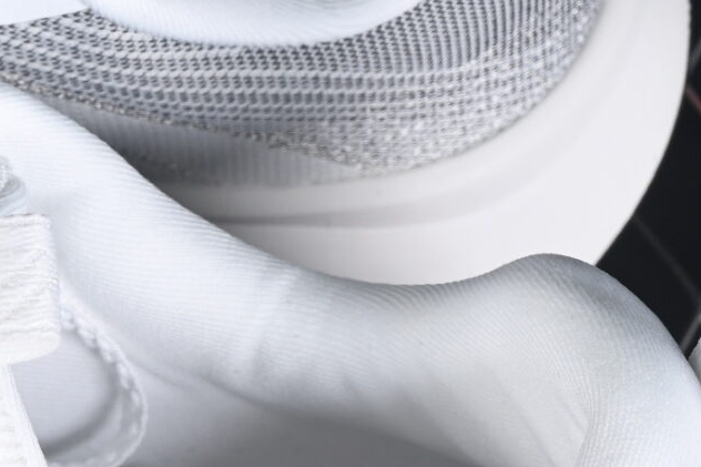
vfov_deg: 4.5
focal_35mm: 304
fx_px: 5918
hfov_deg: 6.7
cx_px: -253
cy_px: 354
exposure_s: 1/80
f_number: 7.1
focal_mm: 50
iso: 160
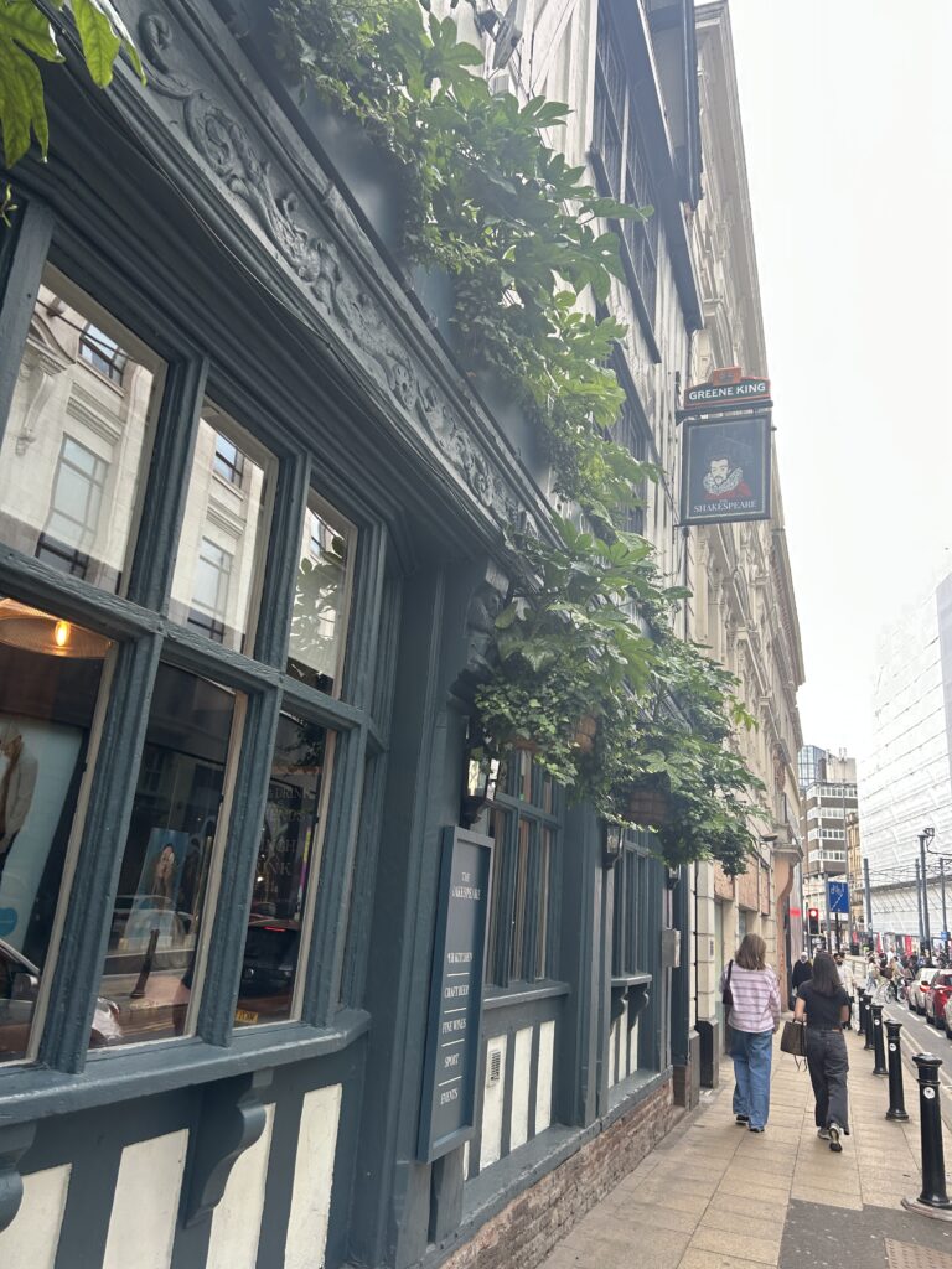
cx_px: 476
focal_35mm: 26
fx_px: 953
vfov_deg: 67.3
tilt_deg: +20.4
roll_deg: -1.2
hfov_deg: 53.1
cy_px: 634
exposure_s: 1/135
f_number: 1.5
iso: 32
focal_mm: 5.7
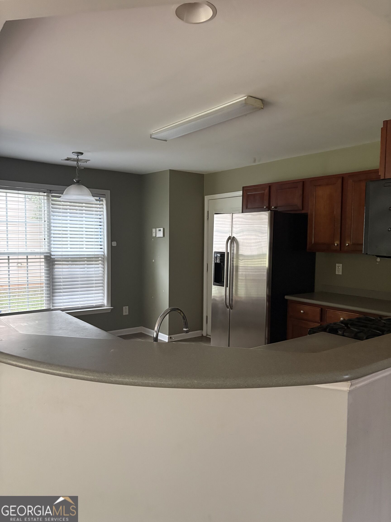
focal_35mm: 26
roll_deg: -1.0
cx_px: 196
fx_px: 392
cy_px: 261
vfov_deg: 67.3
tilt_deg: -2.9
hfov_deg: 53.1
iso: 640
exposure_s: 1/40
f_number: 1.6
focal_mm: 5.96
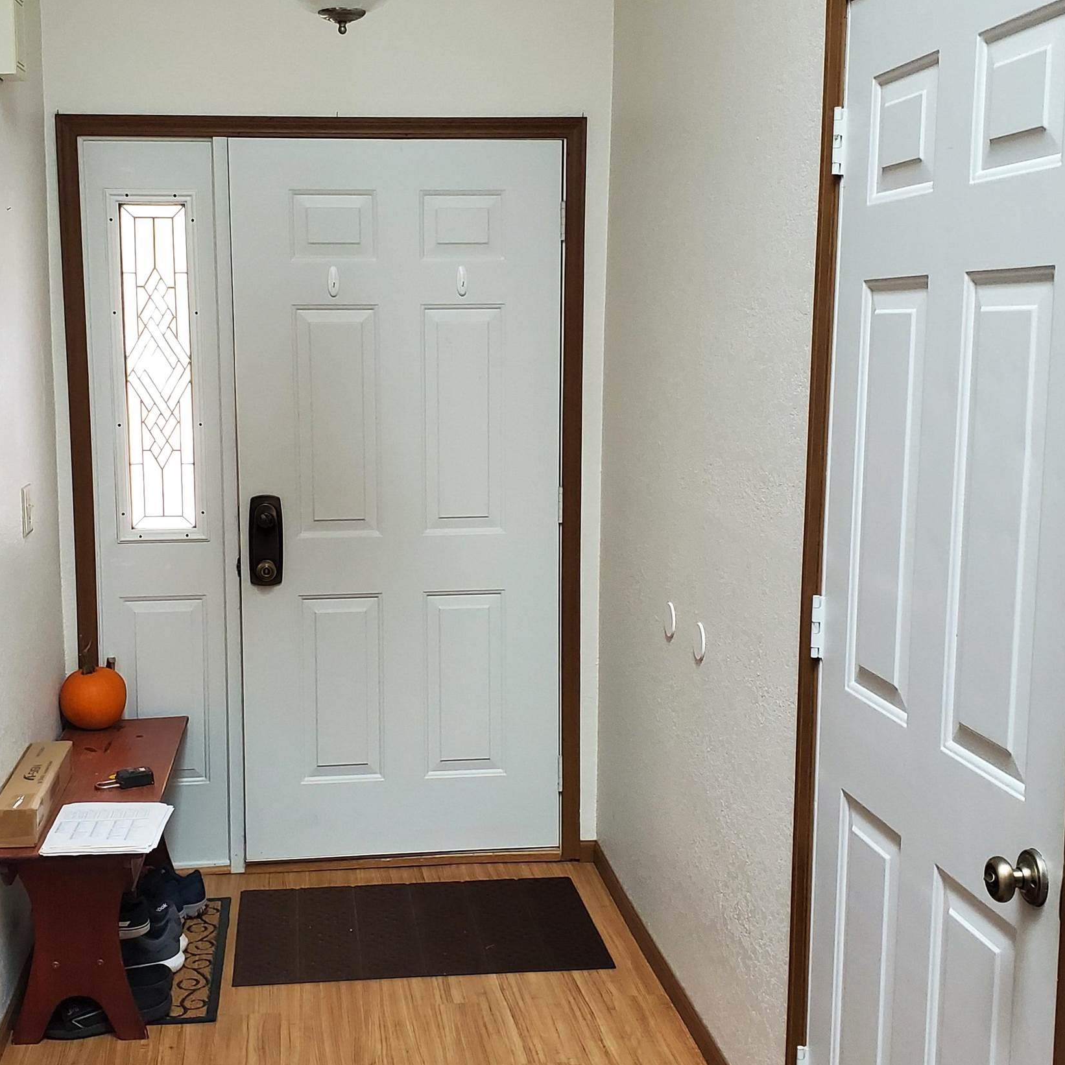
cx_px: 466
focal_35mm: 43
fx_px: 1497
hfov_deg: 39.1
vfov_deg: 39.2
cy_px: 528
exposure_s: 1/40
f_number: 2.4
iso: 400
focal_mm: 4.3
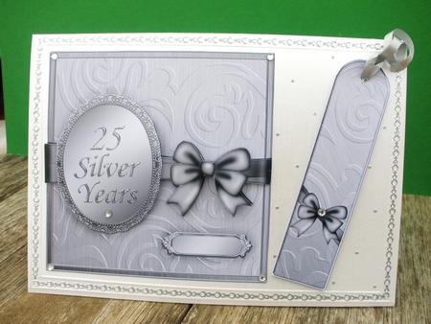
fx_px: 448
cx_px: 216
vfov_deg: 39.7
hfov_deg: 51.3
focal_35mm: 36
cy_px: 162
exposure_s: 1/160
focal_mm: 6.3
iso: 80
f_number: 5.6
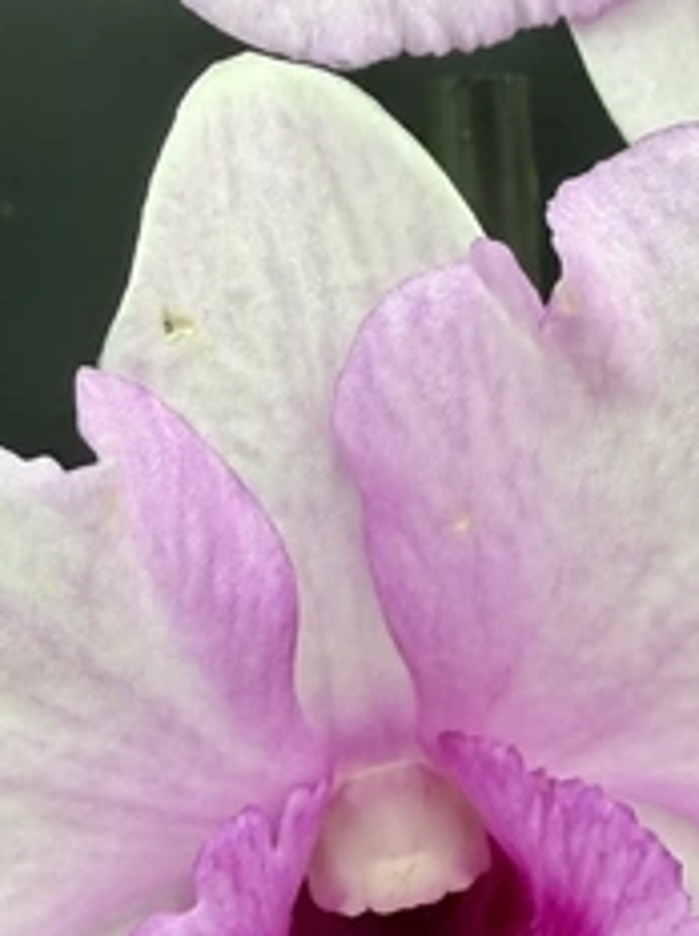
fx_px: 2322
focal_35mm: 86
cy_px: 562
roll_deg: +0.4
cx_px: 522
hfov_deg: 17.0
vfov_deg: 22.8
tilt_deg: -3.8
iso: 40
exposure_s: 1/99
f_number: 2.2
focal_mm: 2.22
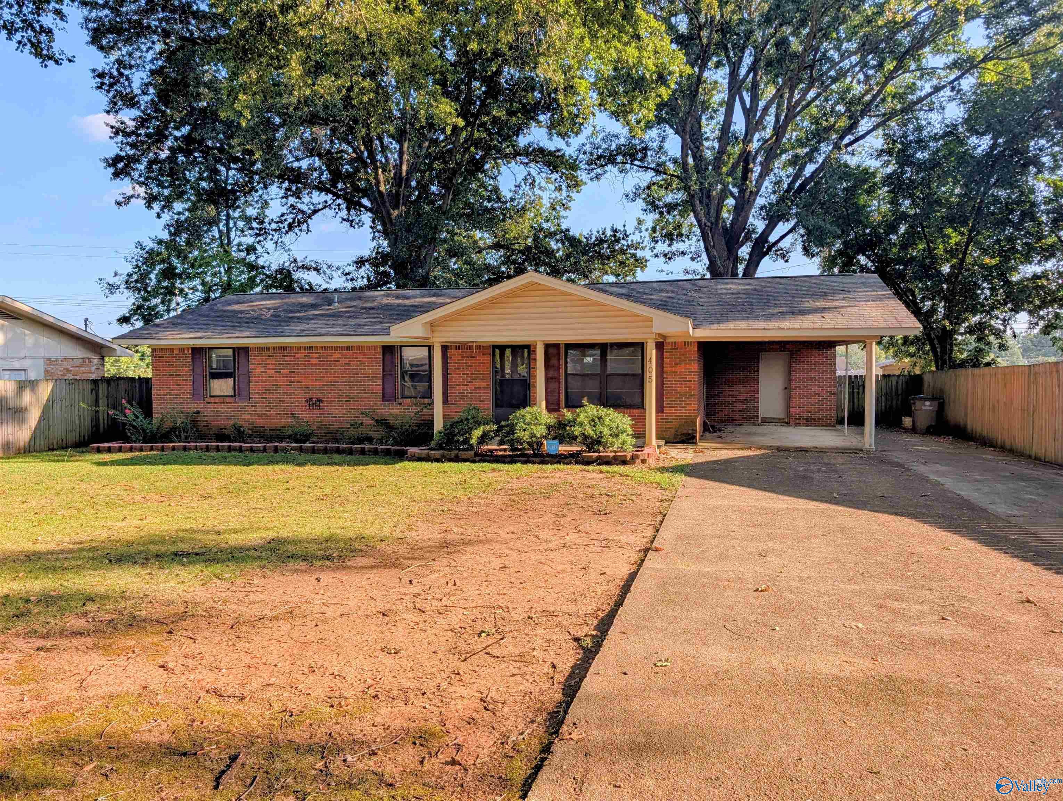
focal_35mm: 24
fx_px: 738
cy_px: 400
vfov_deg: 56.9
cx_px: 532
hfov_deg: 71.5
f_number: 1.68
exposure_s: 1/939
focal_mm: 6.9
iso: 20
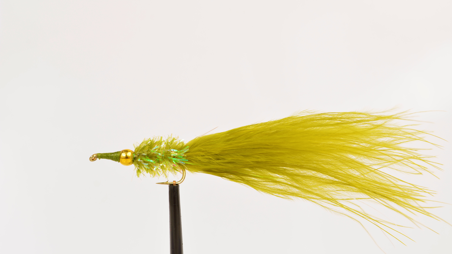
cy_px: 126
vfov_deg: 19.1
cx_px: 226
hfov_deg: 33.3
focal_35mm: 63
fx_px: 755
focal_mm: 40
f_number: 11
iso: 100
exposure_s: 1/25
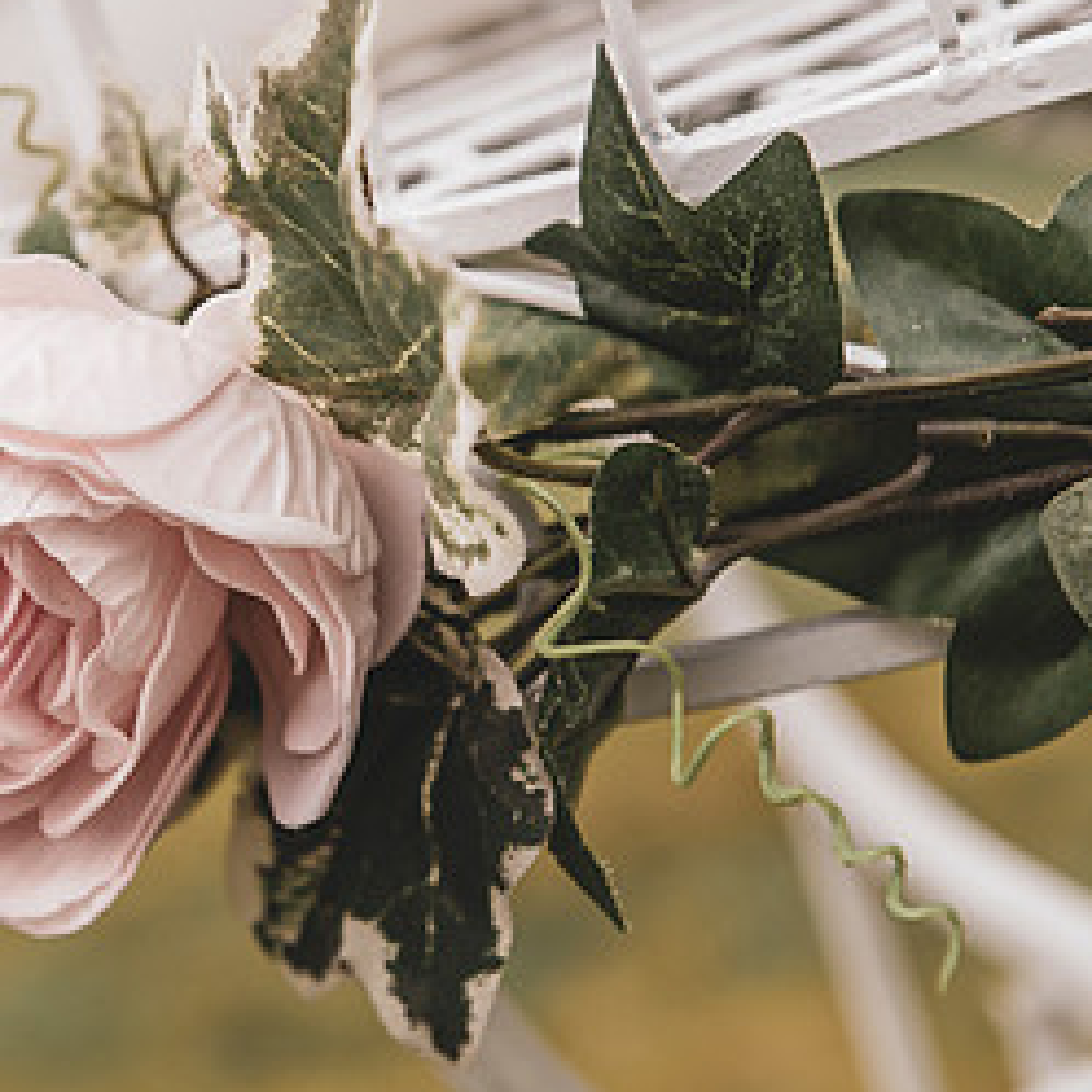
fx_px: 4390
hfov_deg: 14.1
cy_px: 577
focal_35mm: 123
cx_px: 254
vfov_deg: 14.2
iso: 400
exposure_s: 1/1250
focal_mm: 62
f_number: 4.5
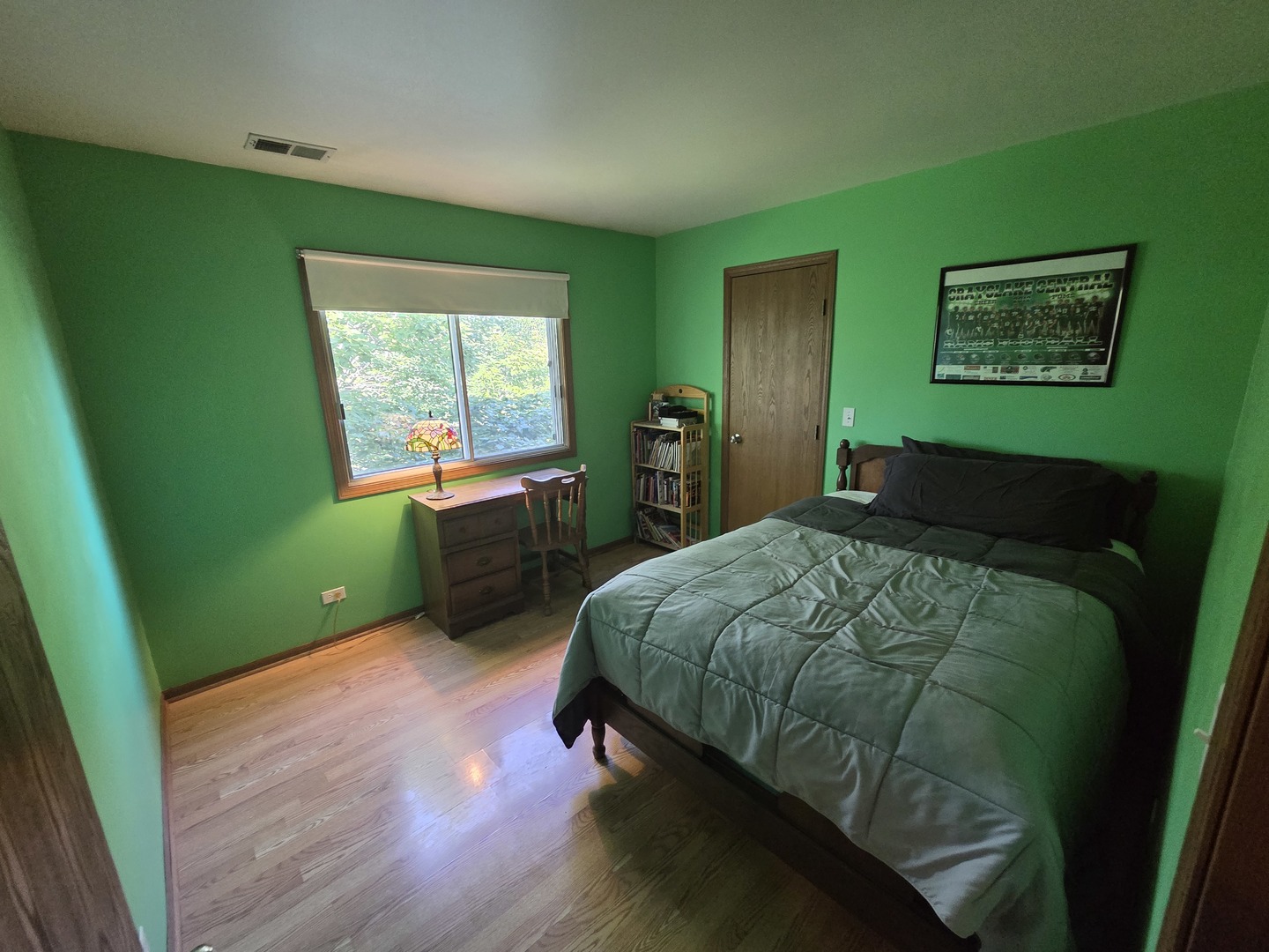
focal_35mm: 13
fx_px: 477
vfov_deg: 89.9
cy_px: 476
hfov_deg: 106.2
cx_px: 634
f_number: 2.2
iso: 640
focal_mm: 2.2
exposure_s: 1/60
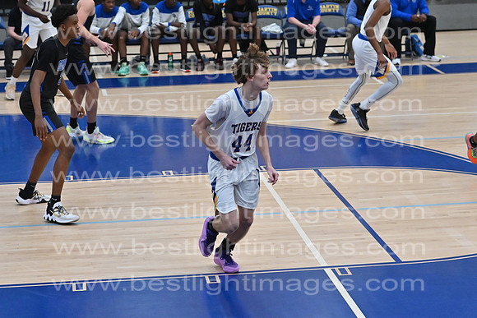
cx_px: 238
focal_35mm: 117
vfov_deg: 11.7
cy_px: 159
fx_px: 1551
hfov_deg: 17.5
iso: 4000
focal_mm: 78
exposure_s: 1/800
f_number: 4
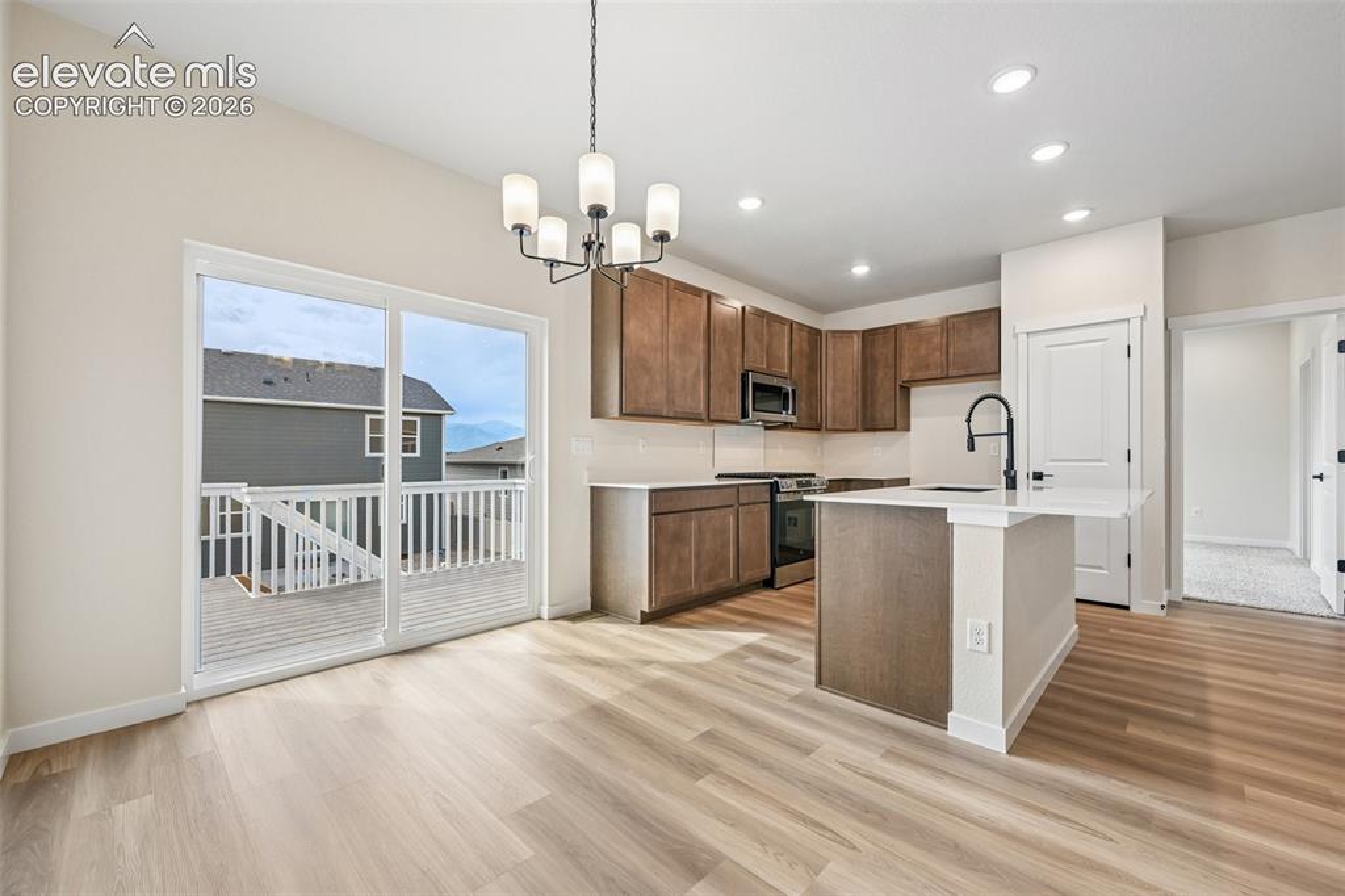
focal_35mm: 14
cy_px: 448
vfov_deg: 81.2
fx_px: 523
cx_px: 672
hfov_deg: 104.3
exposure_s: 1/15
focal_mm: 14
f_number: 9
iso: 72
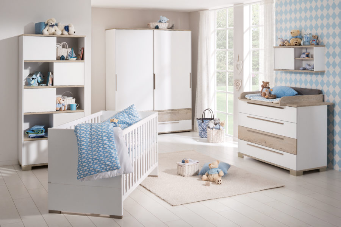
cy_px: 114
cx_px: 170
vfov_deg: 29.9
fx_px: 426
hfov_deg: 43.6
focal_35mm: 45
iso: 100
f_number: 16
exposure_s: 1/60
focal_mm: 45
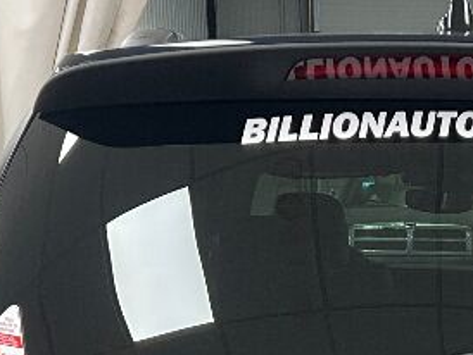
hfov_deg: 19.6
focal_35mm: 97
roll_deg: -0.4
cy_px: 577
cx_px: 471
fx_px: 1327
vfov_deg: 14.0
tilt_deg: -17.6
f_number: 1.5
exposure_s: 1/60
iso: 80
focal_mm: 5.7
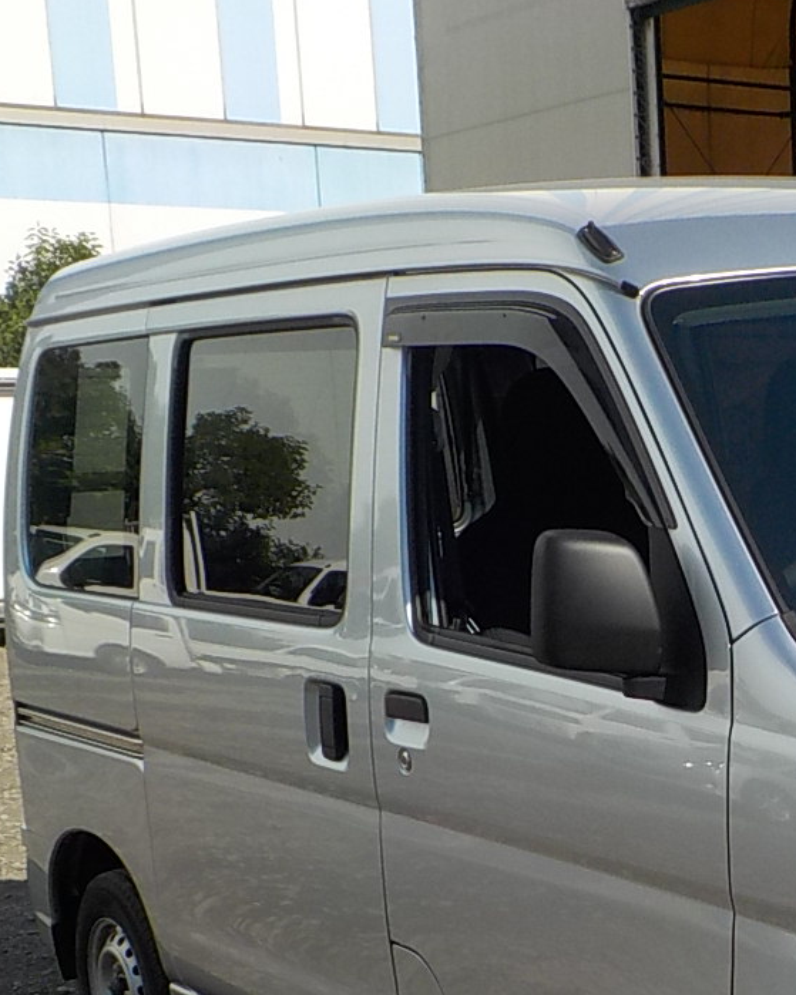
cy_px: 791
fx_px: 1973
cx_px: 736
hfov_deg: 22.2
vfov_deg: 27.8
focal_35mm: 67
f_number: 3.3
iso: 125
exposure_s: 1/1600
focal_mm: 4.1
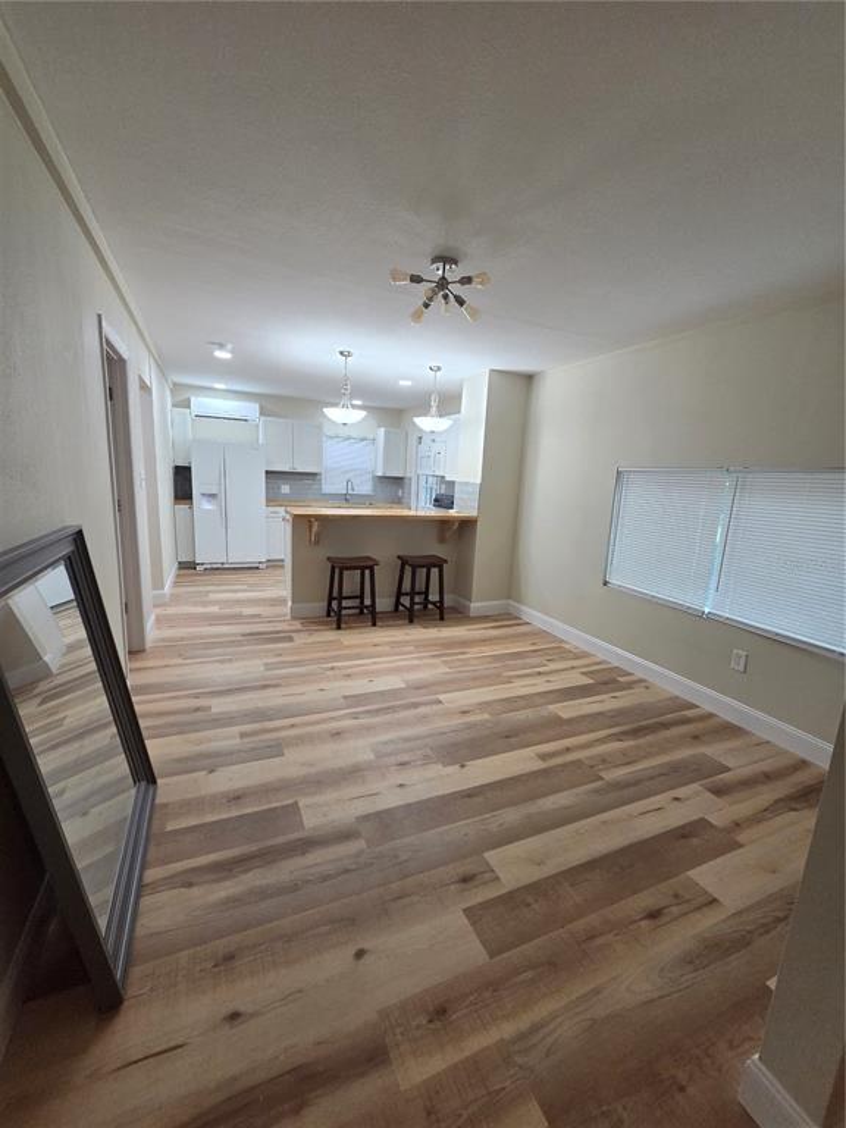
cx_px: 423
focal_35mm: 13
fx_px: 424
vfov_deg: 106.2
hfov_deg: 89.9
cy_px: 564
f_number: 2.2
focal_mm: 2.2
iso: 320
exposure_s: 1/120
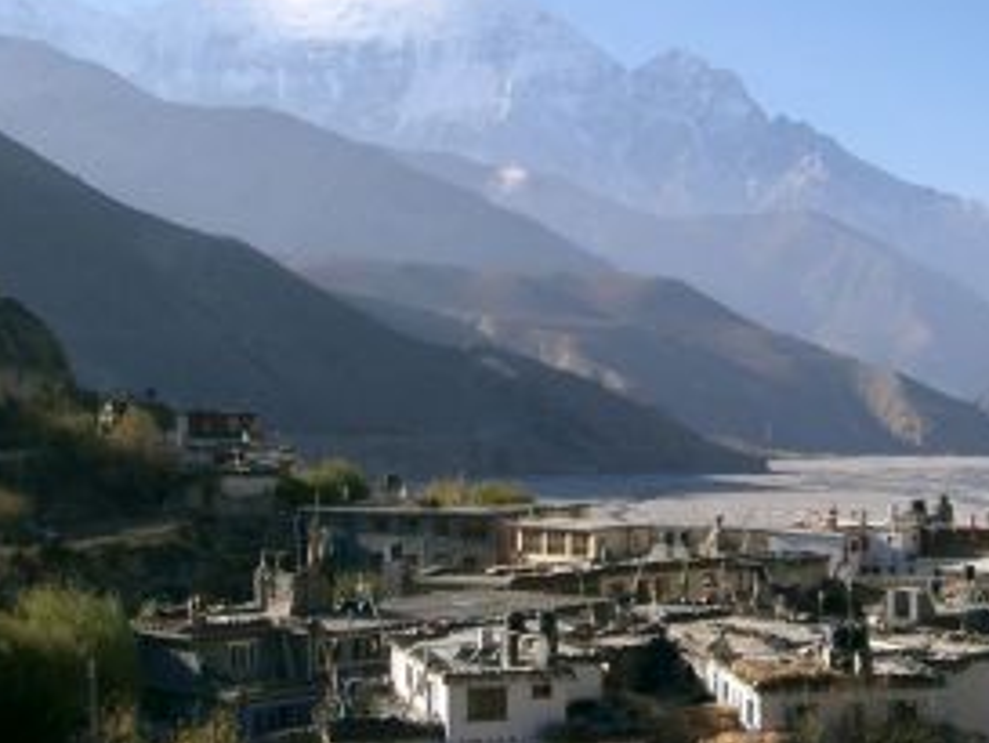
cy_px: 359
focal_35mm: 61
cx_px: 734
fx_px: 1744
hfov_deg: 31.2
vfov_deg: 24.0
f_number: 4.8
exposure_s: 1/640
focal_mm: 8
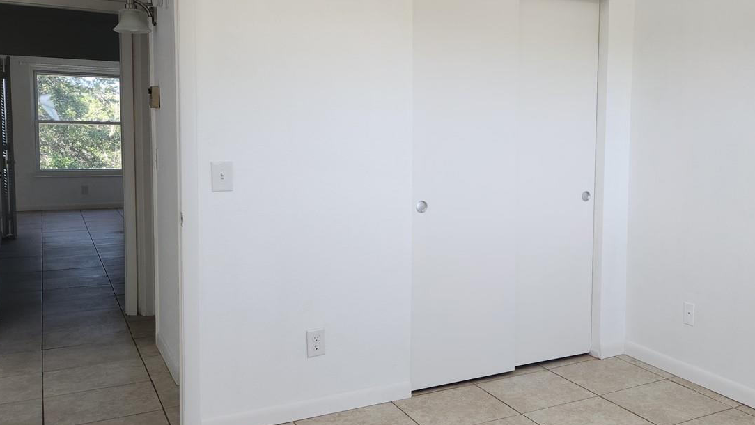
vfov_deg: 32.0
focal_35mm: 37
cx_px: 537
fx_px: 741
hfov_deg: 52.3
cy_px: 183
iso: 80
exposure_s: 1/120
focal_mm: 5.4
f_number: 1.8
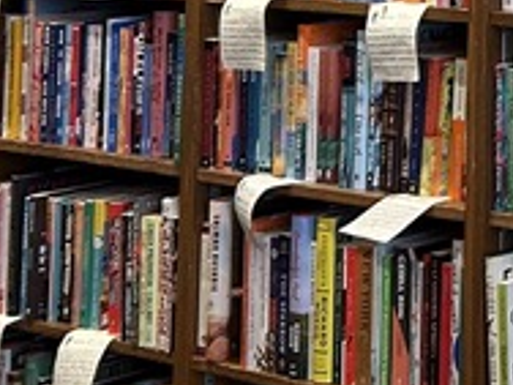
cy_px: -426
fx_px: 2045
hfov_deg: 12.1
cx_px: 1135
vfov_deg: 9.9
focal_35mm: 138
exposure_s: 1/60
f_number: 1.5
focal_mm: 5.7
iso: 100
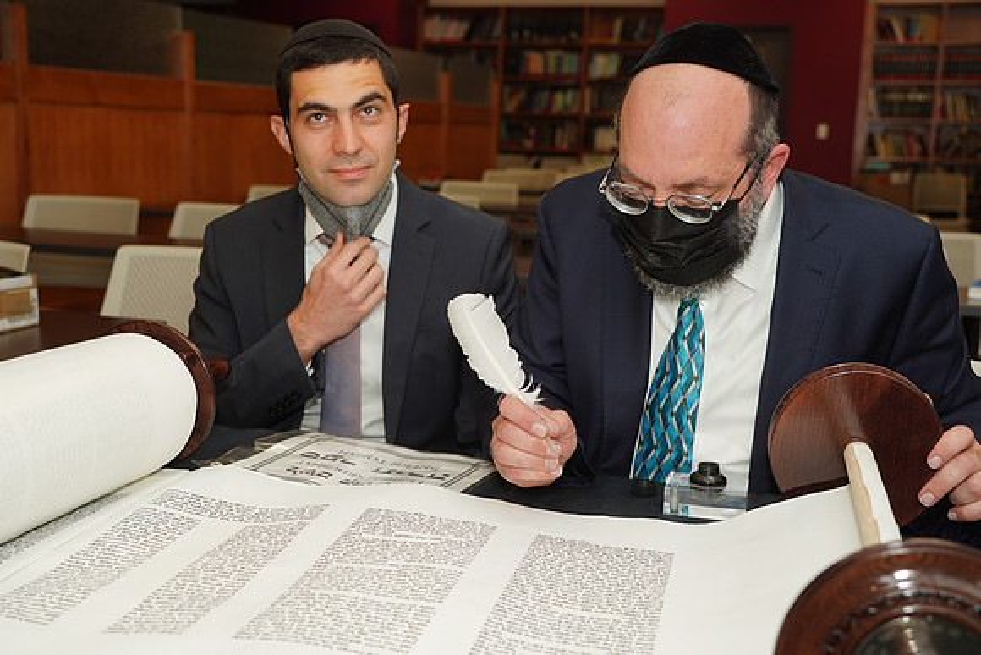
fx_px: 1172
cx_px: 490
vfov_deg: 31.2
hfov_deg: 45.4
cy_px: 328
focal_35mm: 43
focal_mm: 43
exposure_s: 1/80
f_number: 5.6
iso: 320
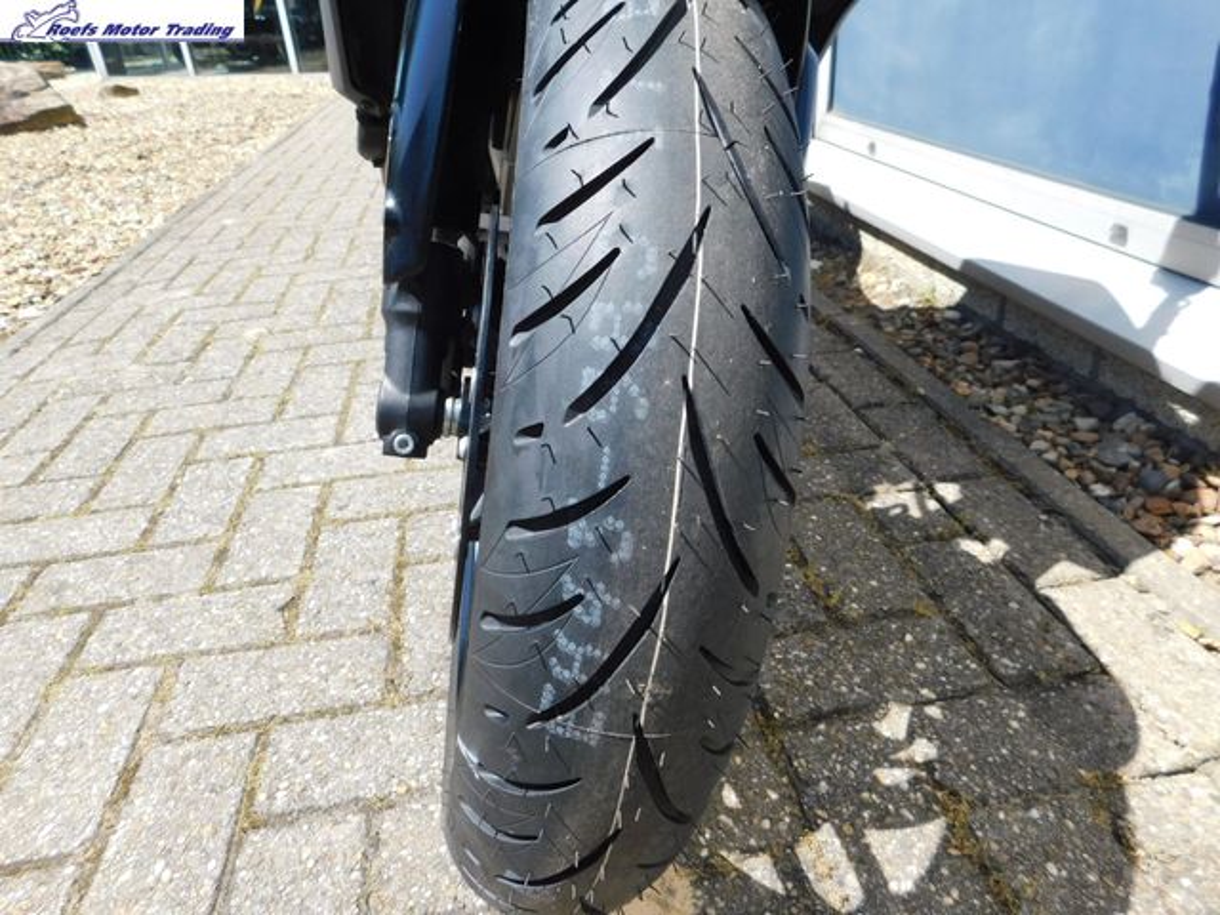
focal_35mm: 23
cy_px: 458
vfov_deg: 58.9
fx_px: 811
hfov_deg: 73.9
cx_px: 610
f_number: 3
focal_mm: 4
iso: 125
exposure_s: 1/800
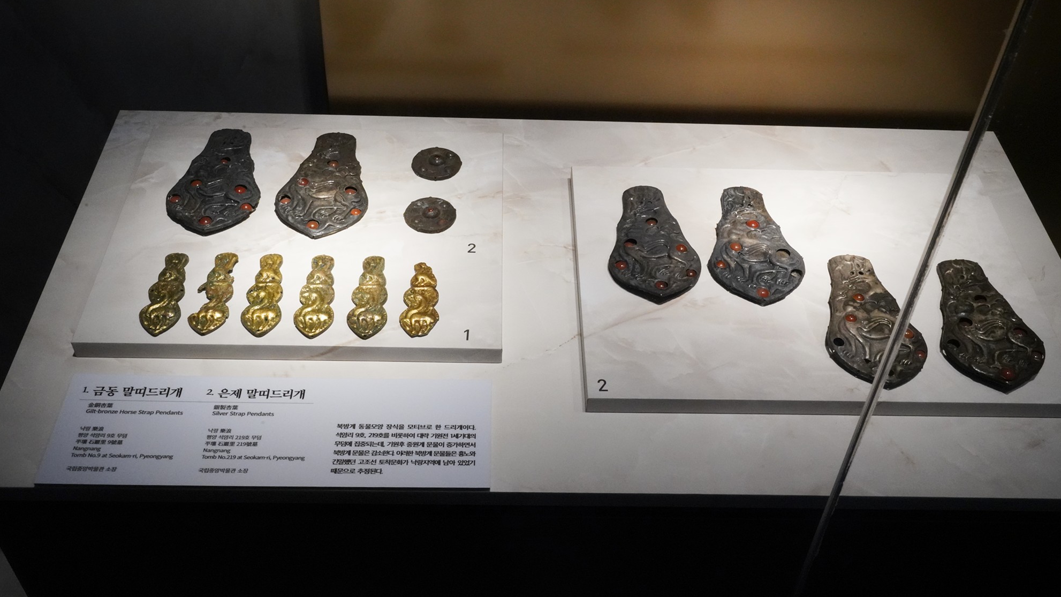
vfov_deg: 31.9
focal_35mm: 37
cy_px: 256
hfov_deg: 54.0
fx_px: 1041
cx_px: 532
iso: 6400
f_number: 25
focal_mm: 35
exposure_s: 1/100
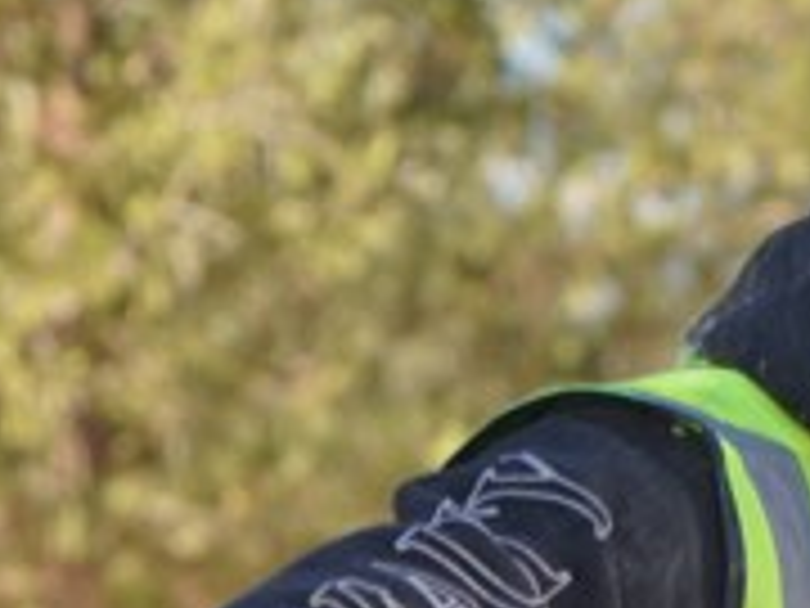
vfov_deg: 5.1
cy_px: 1043
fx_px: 6692
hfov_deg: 6.8
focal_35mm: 286
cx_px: 1206
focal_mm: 67
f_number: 4.5
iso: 100
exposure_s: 1/320
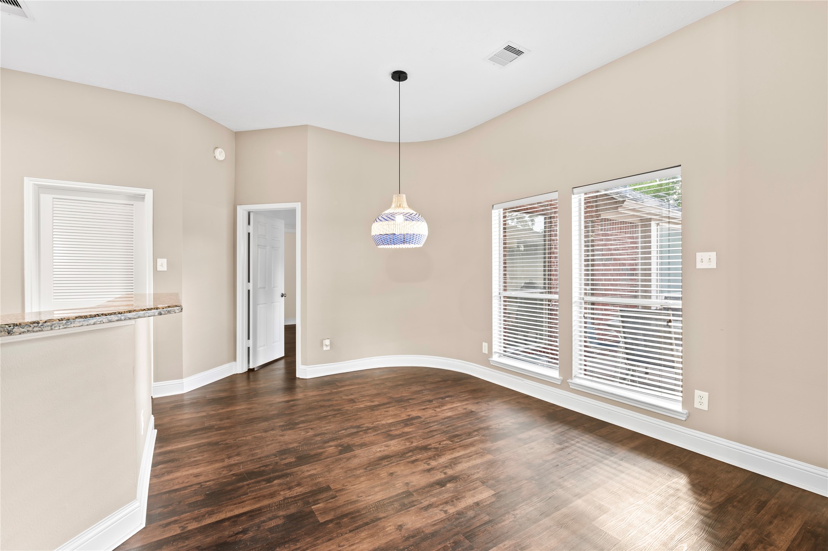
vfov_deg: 73.7
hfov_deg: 96.8
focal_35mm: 16
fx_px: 368
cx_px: 414
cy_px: 276
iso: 125
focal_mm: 16
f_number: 4.5
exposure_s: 2
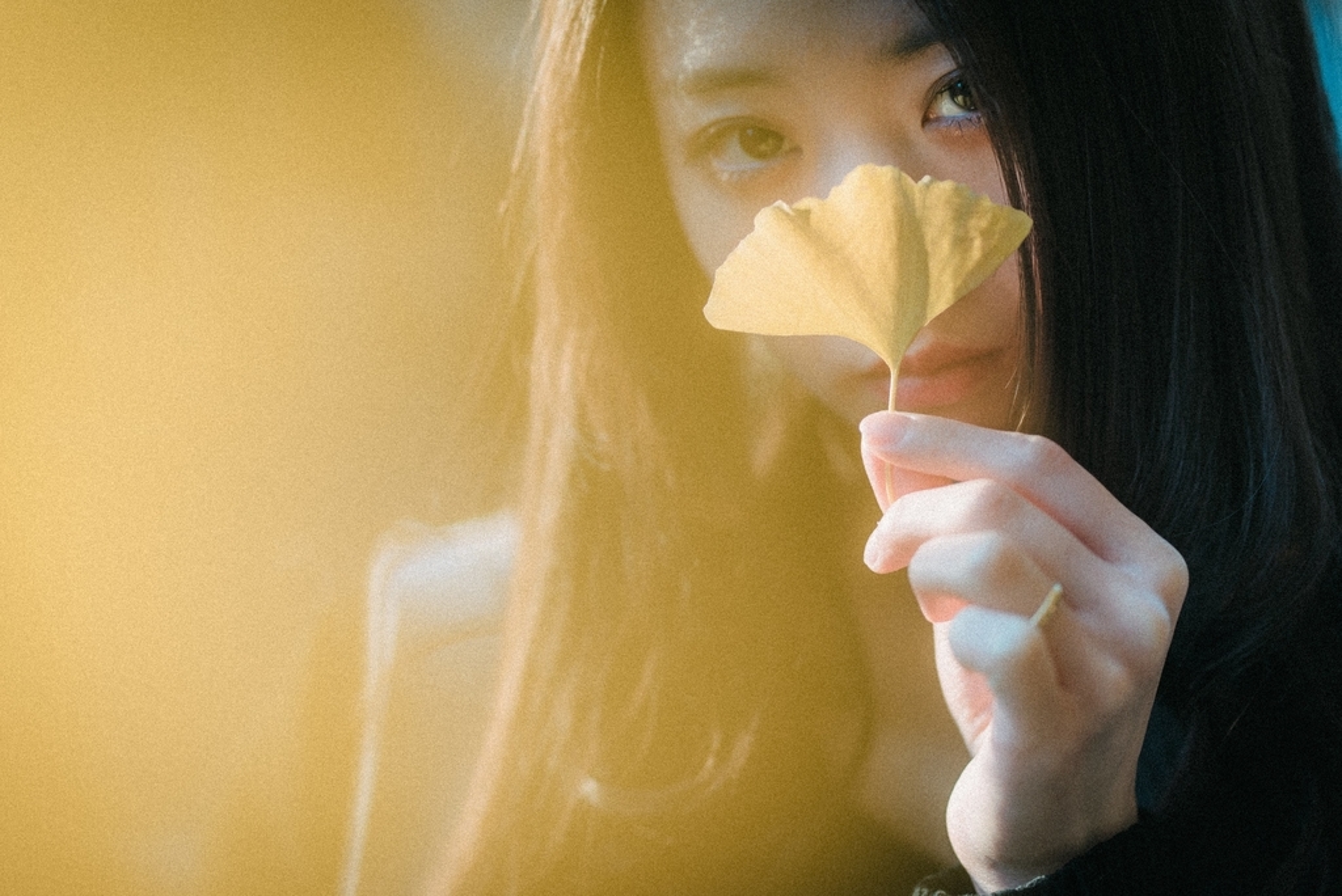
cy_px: 448
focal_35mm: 85
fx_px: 3170
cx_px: 671
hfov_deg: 23.9
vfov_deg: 16.1
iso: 100
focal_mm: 85
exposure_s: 1/500
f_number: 1.8
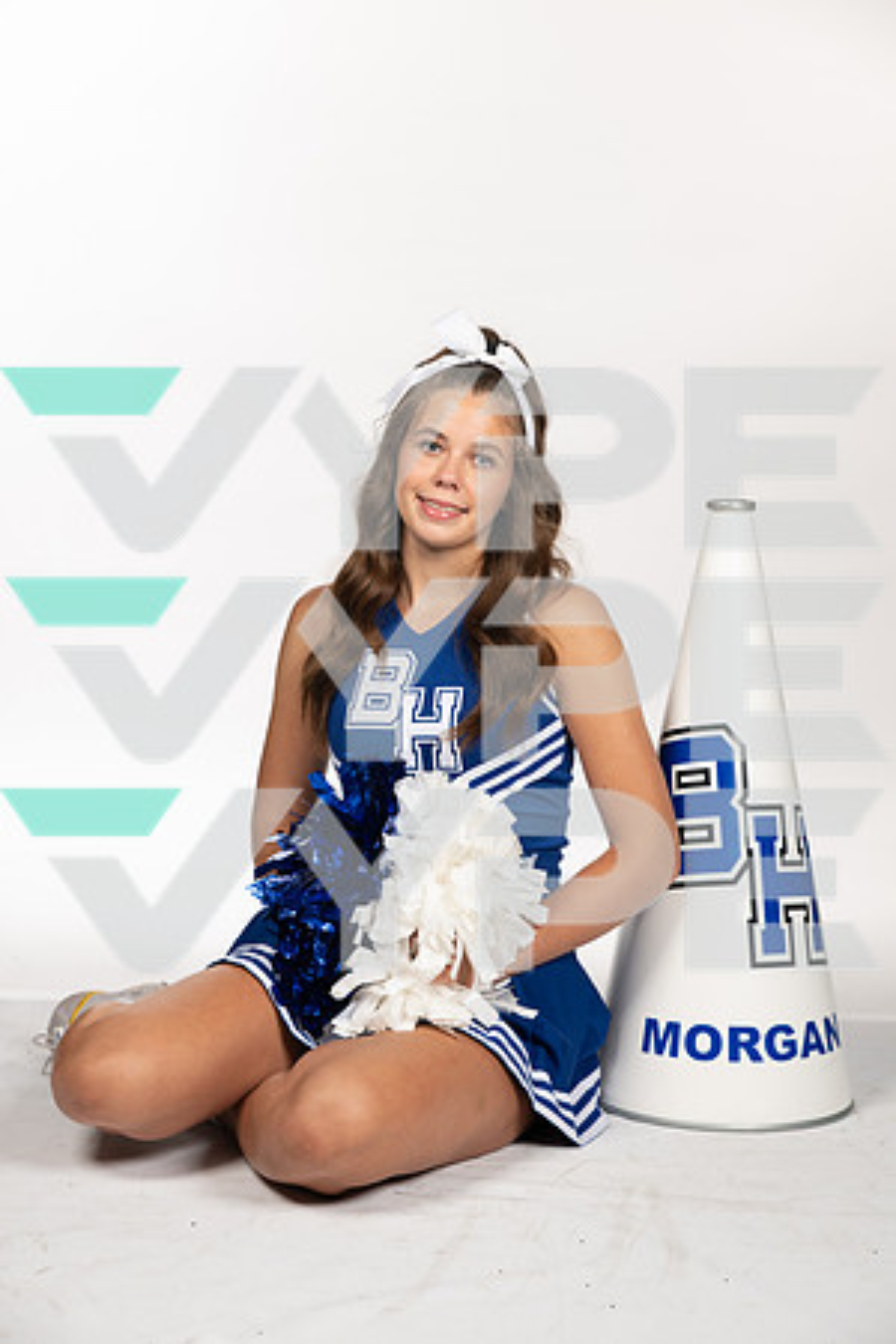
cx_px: 448
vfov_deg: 30.5
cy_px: 672
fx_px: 2464
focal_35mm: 66
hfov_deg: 20.6
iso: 200
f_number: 7.1
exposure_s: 1/500
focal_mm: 66
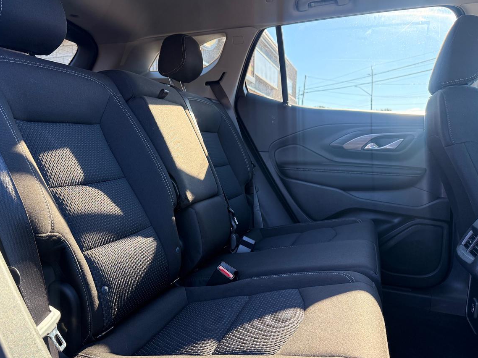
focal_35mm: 27
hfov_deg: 65.1
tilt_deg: -7.6
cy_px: 199
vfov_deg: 51.2
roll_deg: -0.1
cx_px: 211
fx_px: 373
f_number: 1.78
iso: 125
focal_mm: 6.76
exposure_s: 1/159
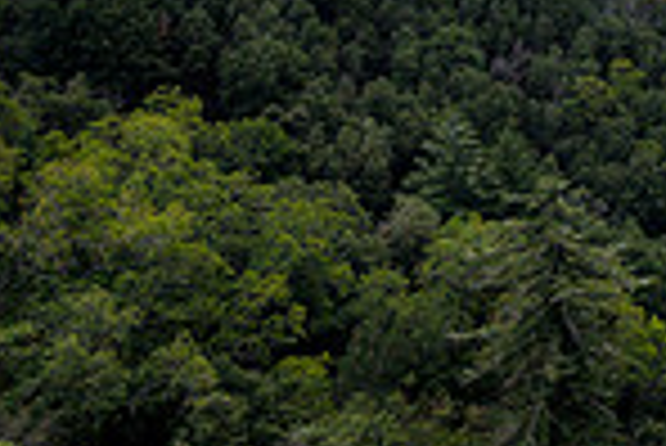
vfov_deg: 12.4
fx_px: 1889
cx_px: 1282
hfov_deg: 16.1
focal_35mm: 102
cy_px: -345
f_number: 10
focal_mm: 26
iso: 100
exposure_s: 1/60
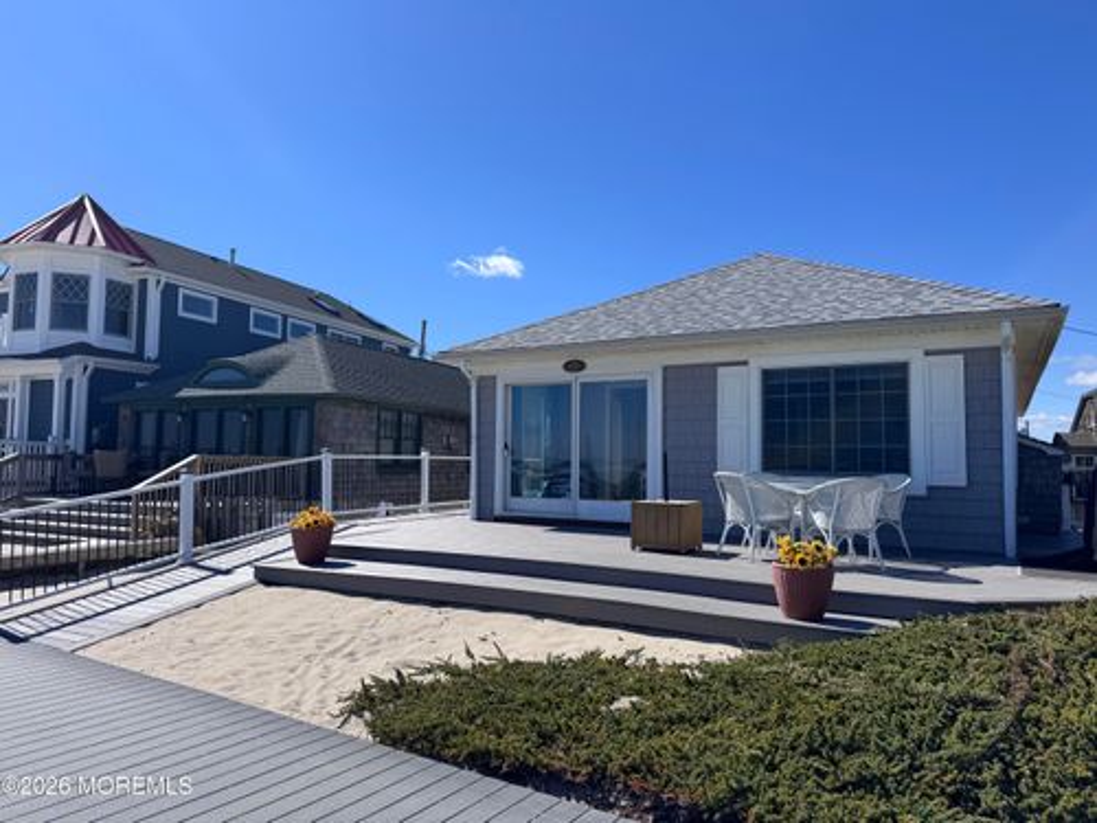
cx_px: 548
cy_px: 412
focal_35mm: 24
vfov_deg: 56.8
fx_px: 761
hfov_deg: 71.6
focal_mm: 6.76
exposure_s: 1/6410
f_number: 1.78
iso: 80
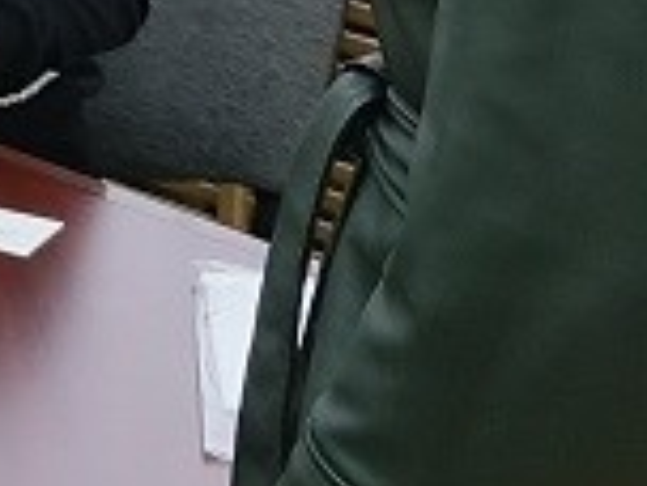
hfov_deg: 9.0
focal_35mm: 182
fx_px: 3402
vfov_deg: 7.7
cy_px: -580
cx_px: -1260
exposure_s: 1/50
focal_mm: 5.56
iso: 406
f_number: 1.88
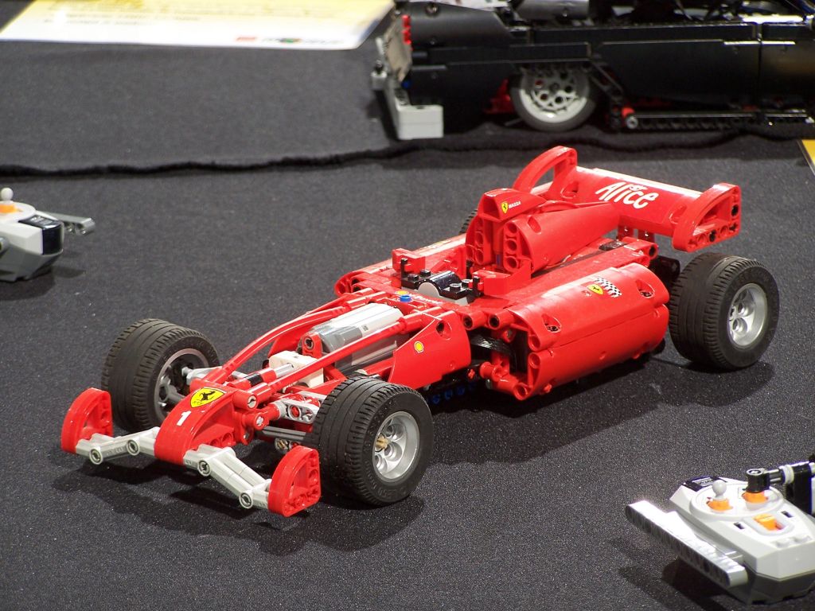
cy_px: 306
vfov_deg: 7.9
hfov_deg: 10.5
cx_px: 408
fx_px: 4450
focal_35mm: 189
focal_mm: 31.3
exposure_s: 1/2
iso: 80
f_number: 3.2
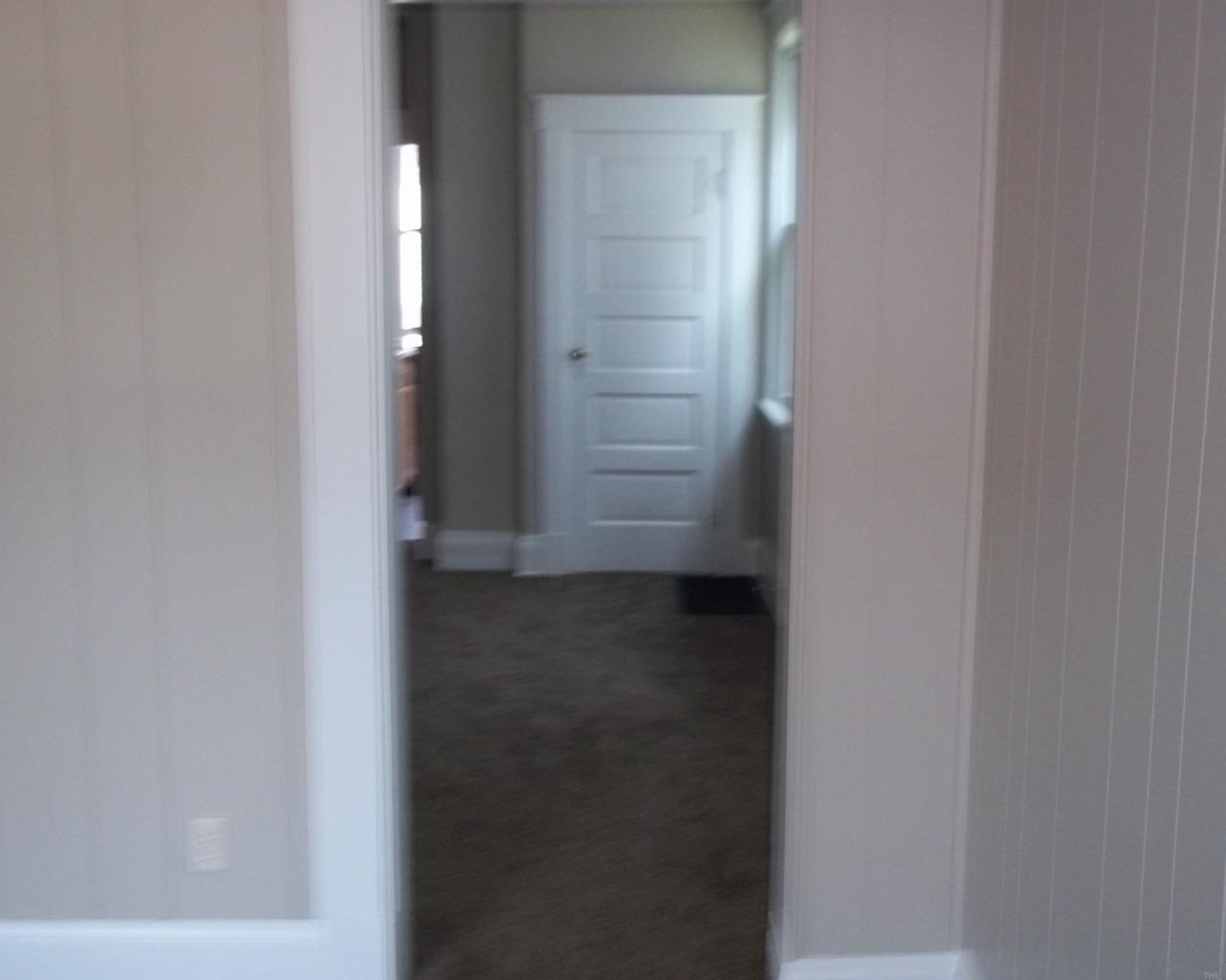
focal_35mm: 41
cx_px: 610
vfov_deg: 36.5
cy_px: 491
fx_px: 1487
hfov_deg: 44.8
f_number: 3.1
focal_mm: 6.5
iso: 160
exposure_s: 1/40
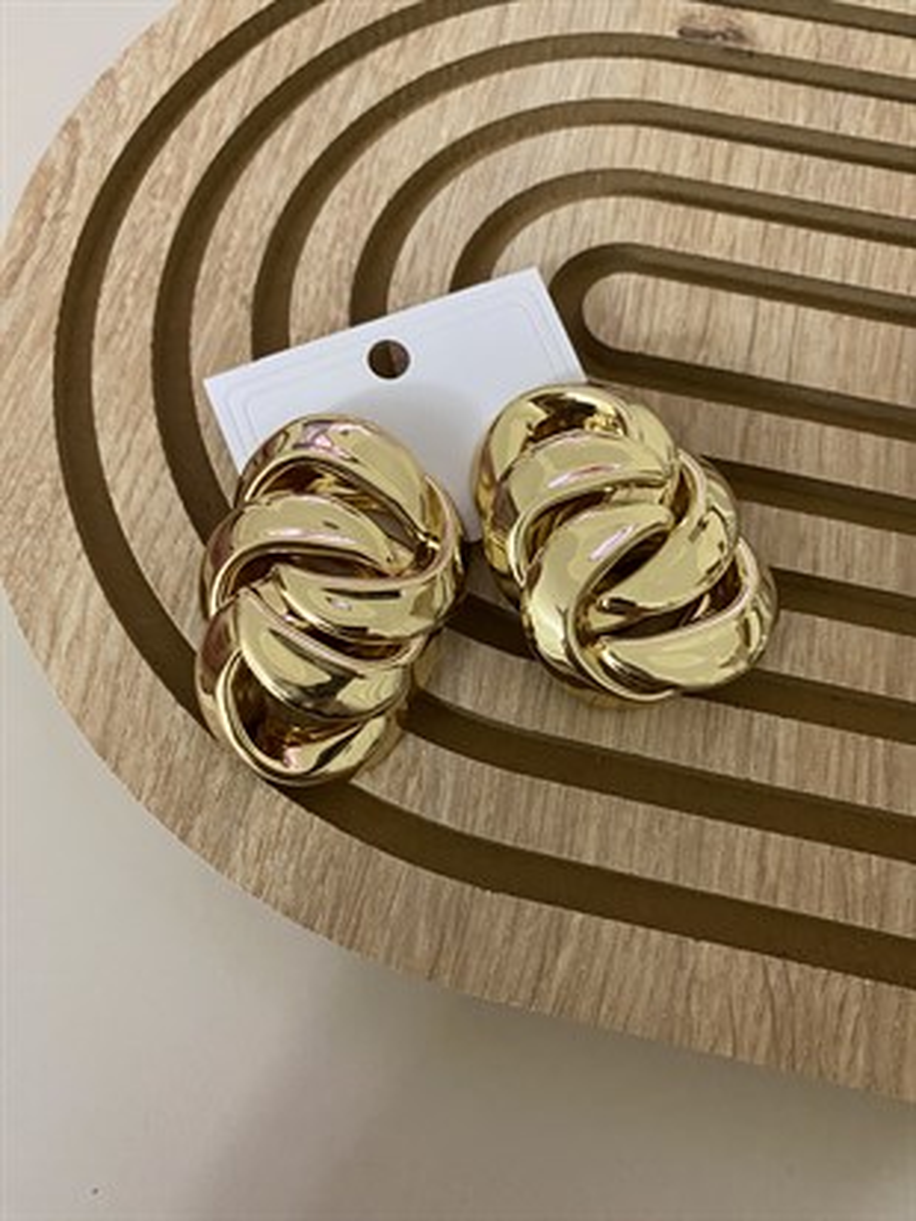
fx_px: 882
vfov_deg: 69.4
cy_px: 610
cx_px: 458
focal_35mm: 25
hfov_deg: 54.9
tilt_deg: -70.3
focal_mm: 4.25
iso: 500
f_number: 1.8
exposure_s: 1/25
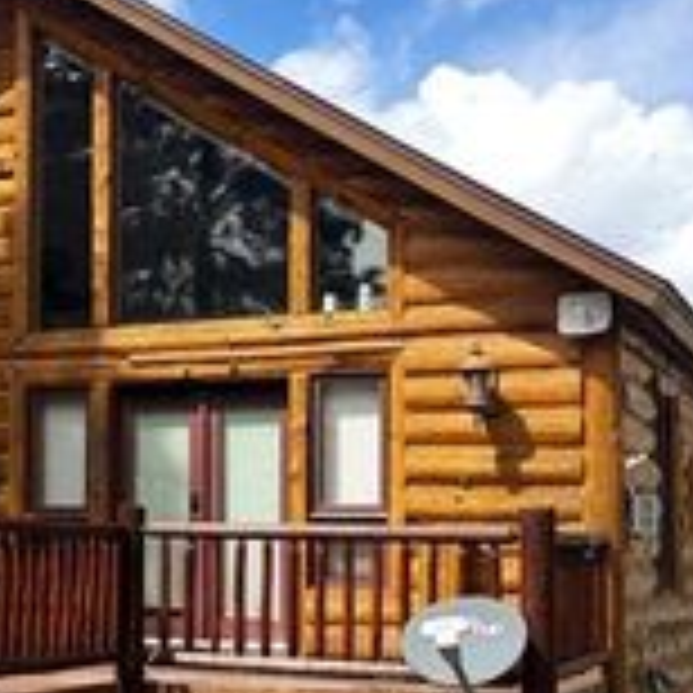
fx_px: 1563
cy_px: 421
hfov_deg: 24.0
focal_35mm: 69
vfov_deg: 25.0
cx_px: 18
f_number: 1.78
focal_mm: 6.76
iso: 80
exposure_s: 1/3759
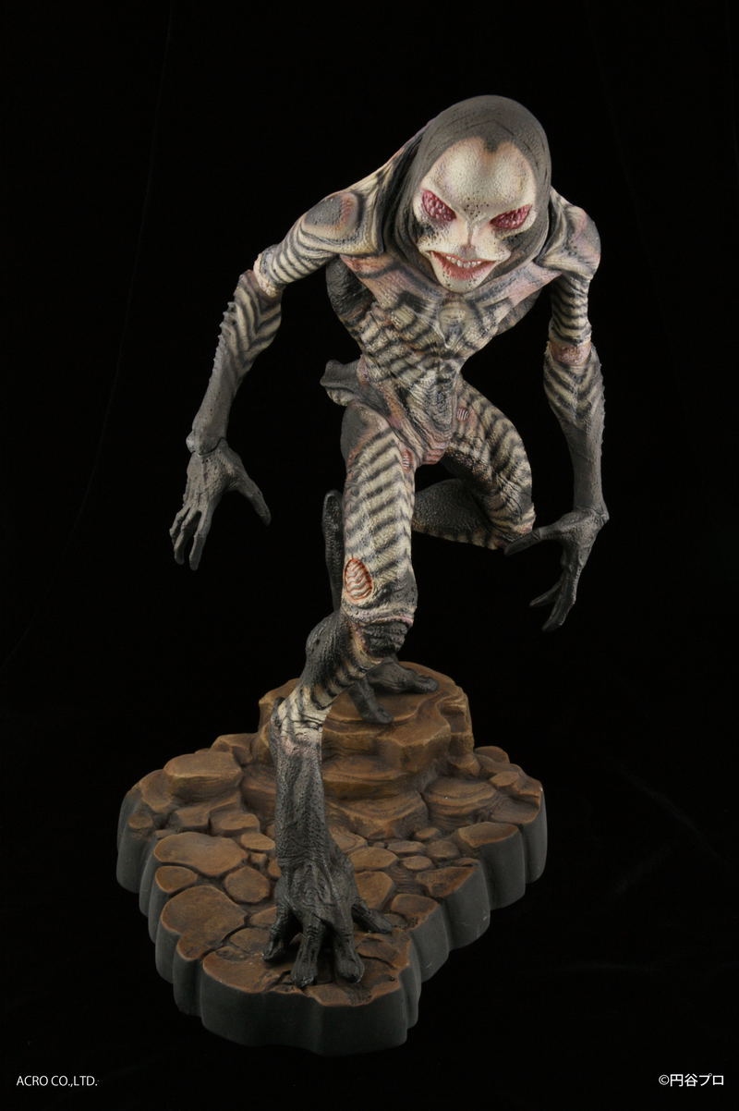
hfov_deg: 16.5
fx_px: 2543
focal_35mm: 82
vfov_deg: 24.6
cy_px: 556
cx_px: 370
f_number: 16
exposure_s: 1/4
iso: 400
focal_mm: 55
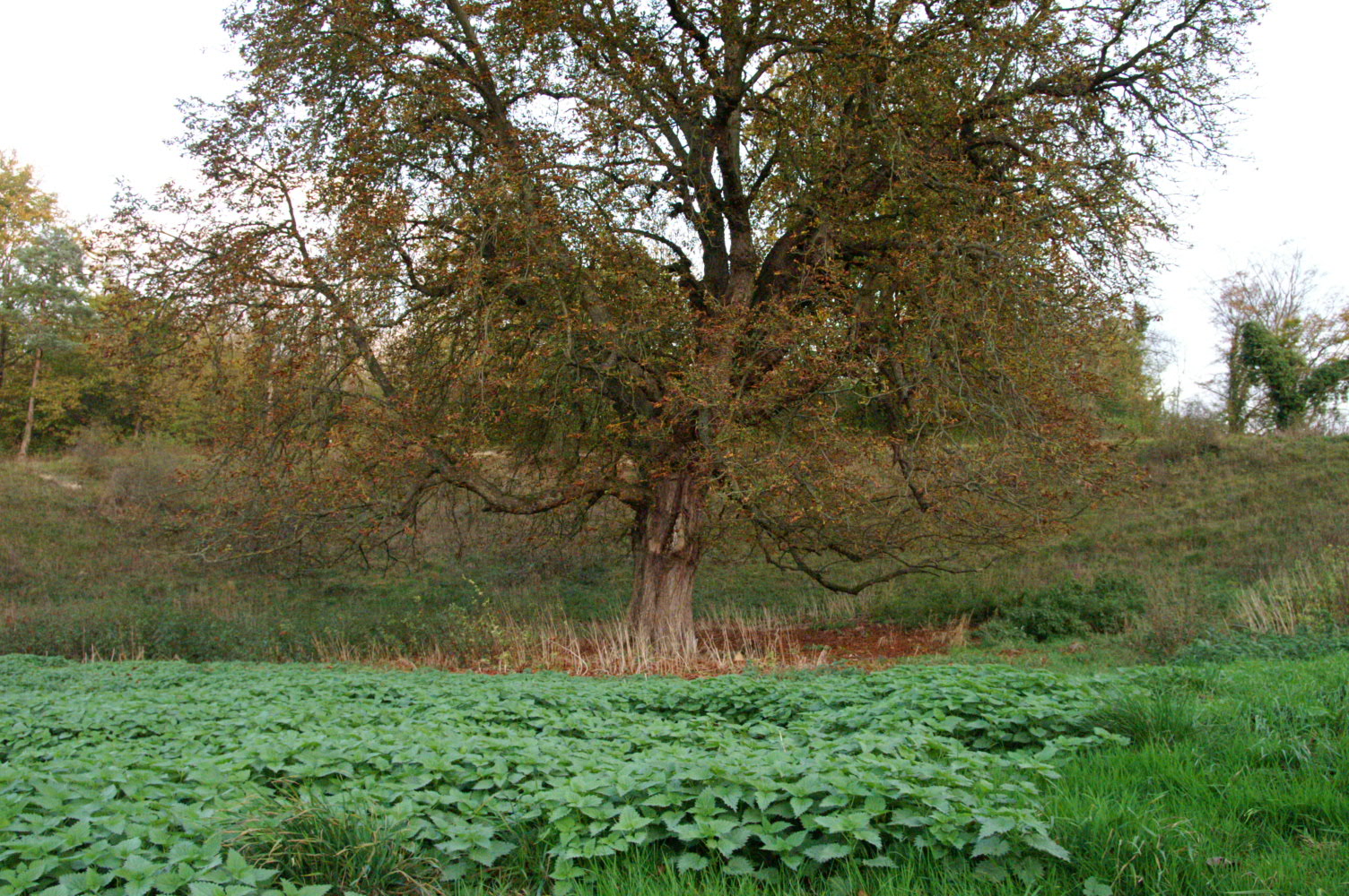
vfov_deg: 50.3
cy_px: 448
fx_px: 955
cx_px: 674
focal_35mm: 26
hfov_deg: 70.5
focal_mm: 17
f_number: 7.1
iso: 3200
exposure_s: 1/160
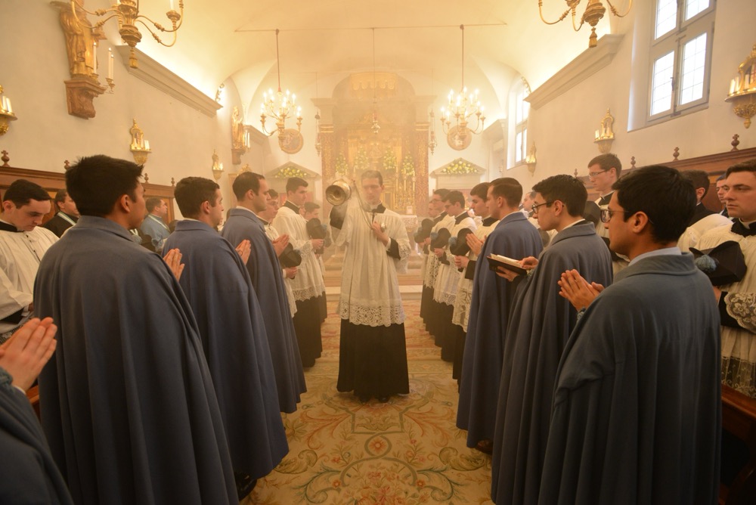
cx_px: 378
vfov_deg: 70.5
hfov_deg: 93.2
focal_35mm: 17
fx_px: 357
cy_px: 252
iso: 1600
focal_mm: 17
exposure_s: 1/80
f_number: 4.5
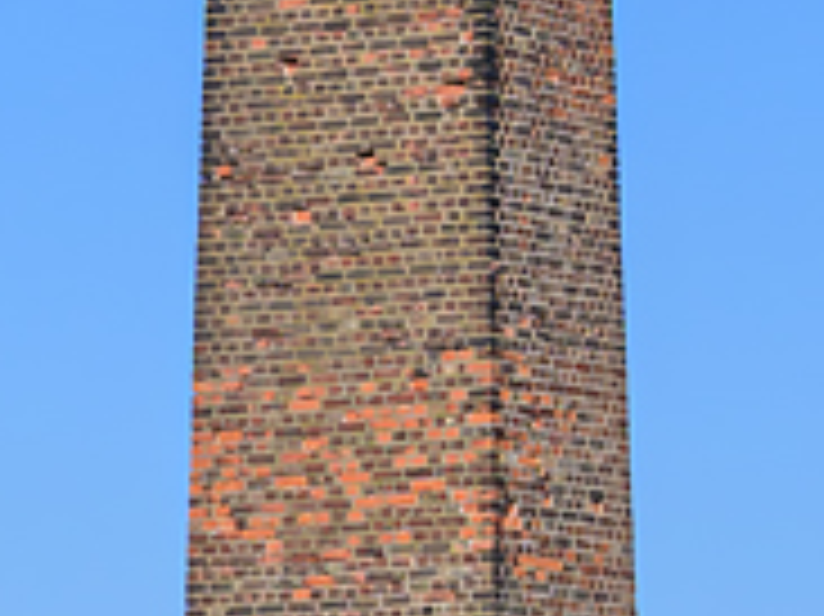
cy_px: 207
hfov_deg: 5.0
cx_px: 101
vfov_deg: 3.8
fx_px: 9396
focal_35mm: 395
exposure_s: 1/1500
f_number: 6.7
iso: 400
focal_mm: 50
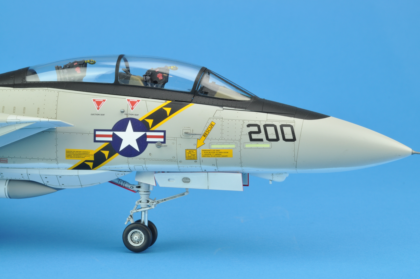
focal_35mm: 82
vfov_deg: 16.5
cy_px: 140
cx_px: 210
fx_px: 961
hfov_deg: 24.6
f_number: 22
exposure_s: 1/4
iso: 200
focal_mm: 55
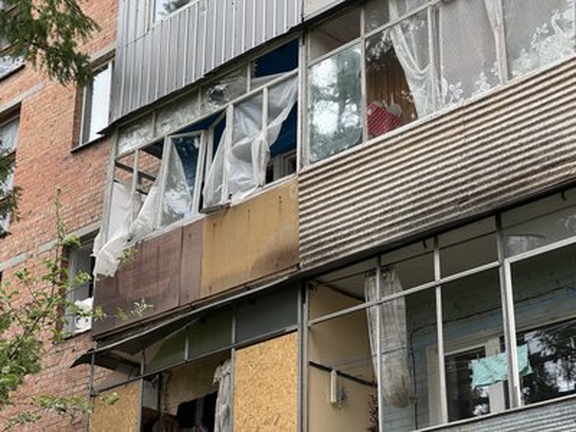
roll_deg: -0.2
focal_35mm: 77
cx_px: 288
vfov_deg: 19.1
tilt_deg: +26.1
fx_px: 1281
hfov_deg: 25.3
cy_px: 216
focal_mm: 9
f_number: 2.8
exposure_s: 1/110
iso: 25
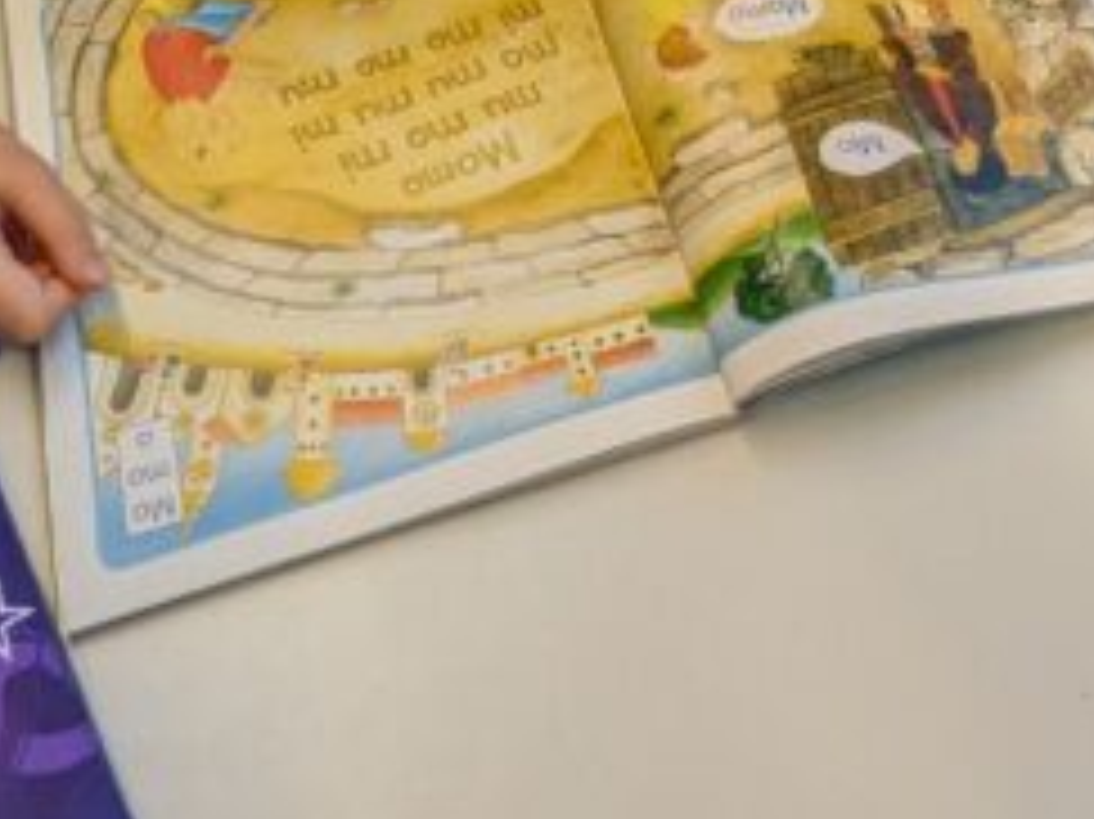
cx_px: 684
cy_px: -387
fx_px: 1864
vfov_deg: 21.2
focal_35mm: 59
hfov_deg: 32.6
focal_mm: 1.85
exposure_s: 1/100
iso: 150
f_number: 2.2
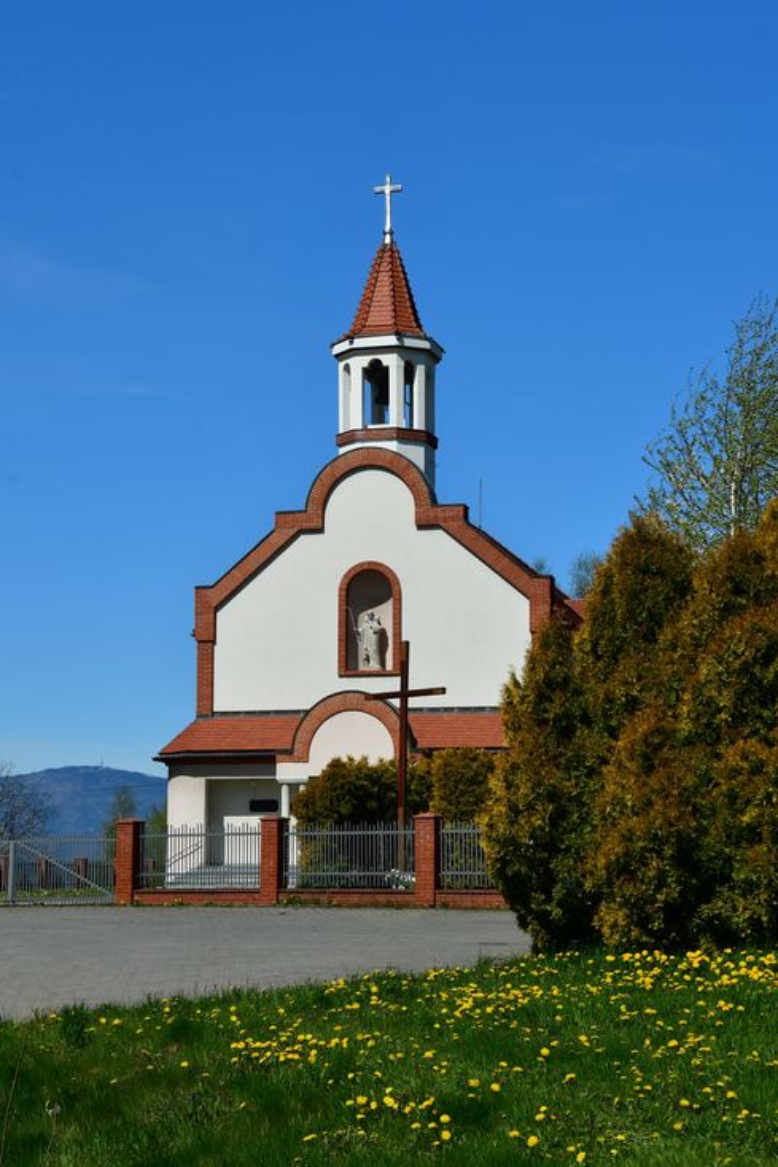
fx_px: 2138
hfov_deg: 20.6
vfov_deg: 30.5
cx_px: 385
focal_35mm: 66
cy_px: 587
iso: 100
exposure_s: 1/100
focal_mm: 42
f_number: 10
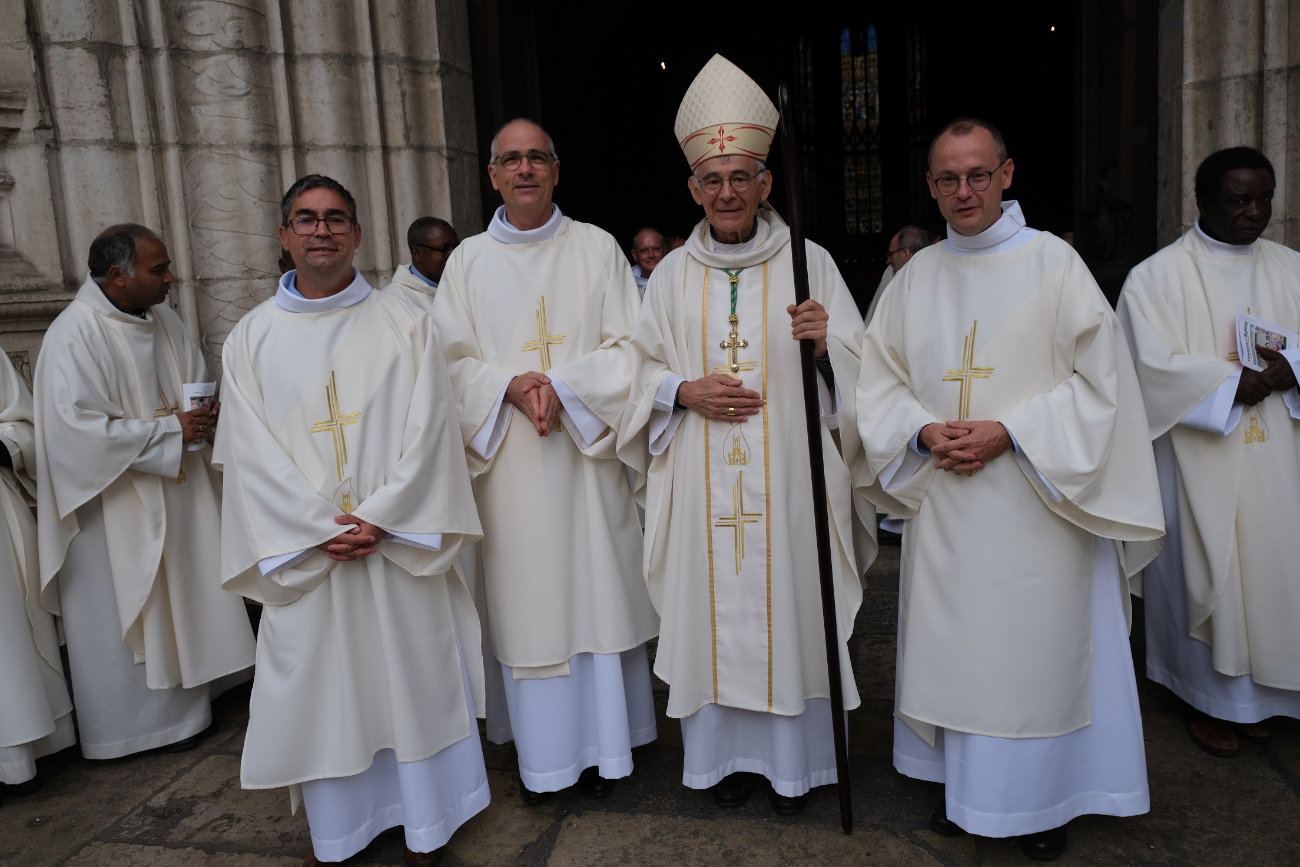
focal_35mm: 27
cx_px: 650
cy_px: 434
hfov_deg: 67.4
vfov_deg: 47.9
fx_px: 975
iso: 160
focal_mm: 18
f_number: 4.5
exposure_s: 1/180
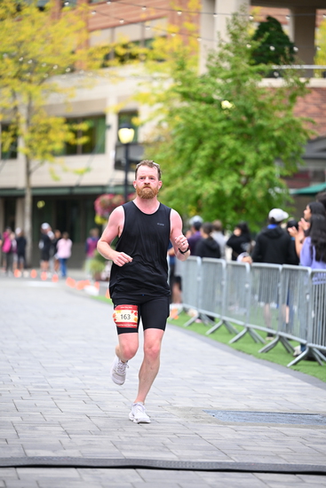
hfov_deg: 9.8
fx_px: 1900
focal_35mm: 140
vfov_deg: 14.6
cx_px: 163
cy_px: 244
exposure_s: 1/2000
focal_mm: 140
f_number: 2.8
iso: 1000
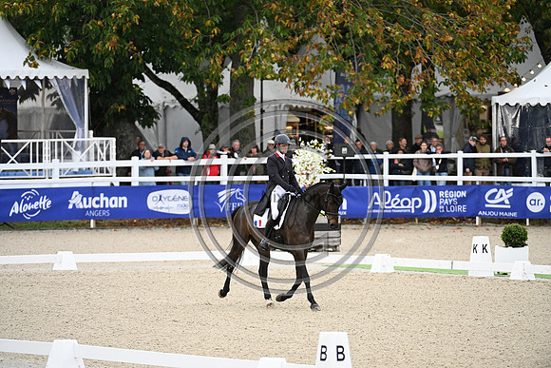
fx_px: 4133
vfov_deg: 5.1
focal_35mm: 270
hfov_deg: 7.6
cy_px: 184
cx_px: 276
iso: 2800
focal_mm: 270
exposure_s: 1/1250
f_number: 4.5
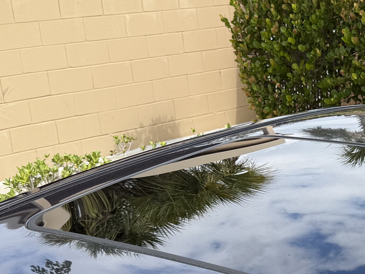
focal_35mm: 79
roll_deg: +2.5
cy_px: 207
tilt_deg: -16.8
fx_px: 833
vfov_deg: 18.5
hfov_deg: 23.5
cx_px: 382
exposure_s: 1/2053
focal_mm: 6.76
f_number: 1.78
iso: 80
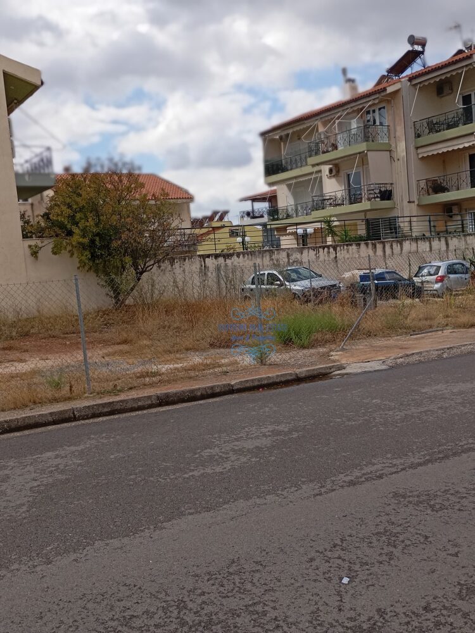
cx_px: 238
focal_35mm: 28
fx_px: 512
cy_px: 316
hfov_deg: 49.7
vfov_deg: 63.4
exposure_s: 1/799
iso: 103
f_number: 1.8
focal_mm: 4.27
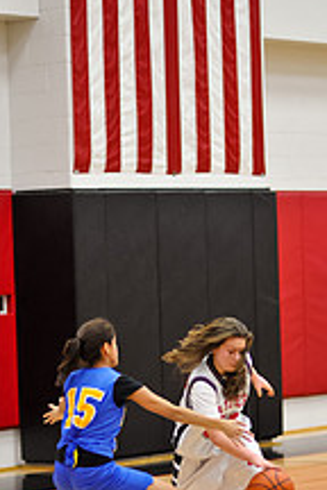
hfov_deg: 7.8
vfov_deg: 11.6
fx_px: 2411
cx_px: 212
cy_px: 408
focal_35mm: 177
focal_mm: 85
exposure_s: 1/500
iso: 1600
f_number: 2
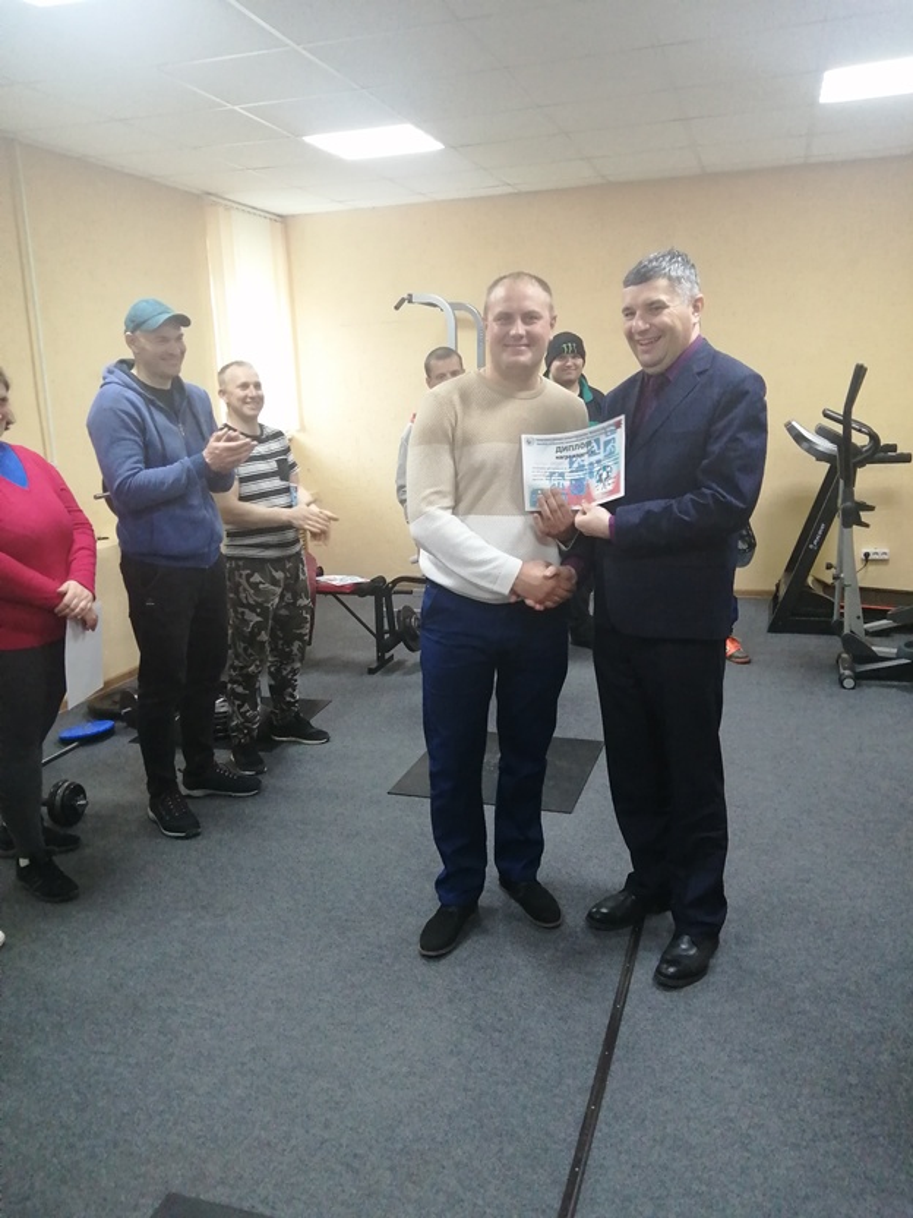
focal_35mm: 26
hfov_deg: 53.1
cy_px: 609
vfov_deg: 67.3
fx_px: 914
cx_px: 456
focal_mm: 3.46
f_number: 1.8
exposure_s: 1/36
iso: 250
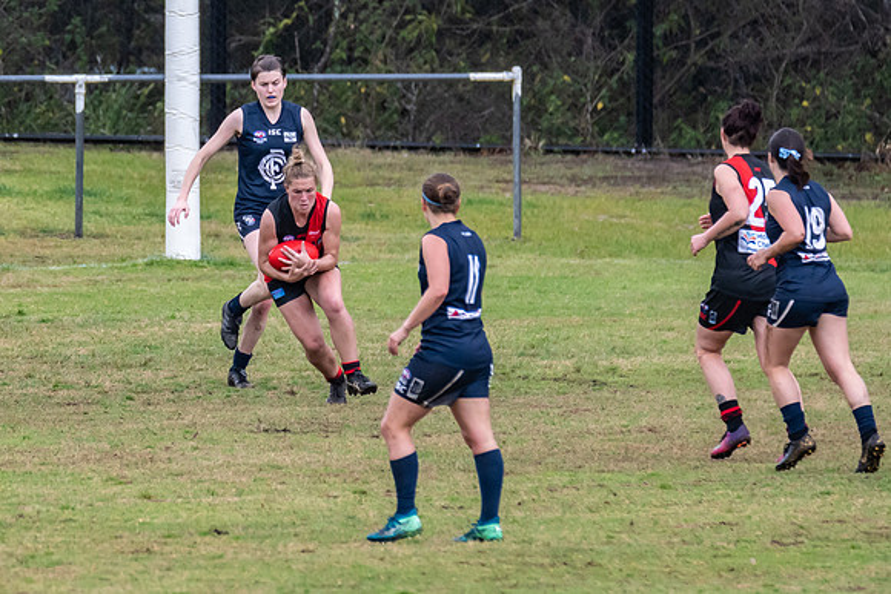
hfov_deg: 2.1
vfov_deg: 1.4
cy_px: 226
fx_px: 24636
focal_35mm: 995
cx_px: 187
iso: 1250
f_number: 7.1
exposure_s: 1/2000
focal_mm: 420
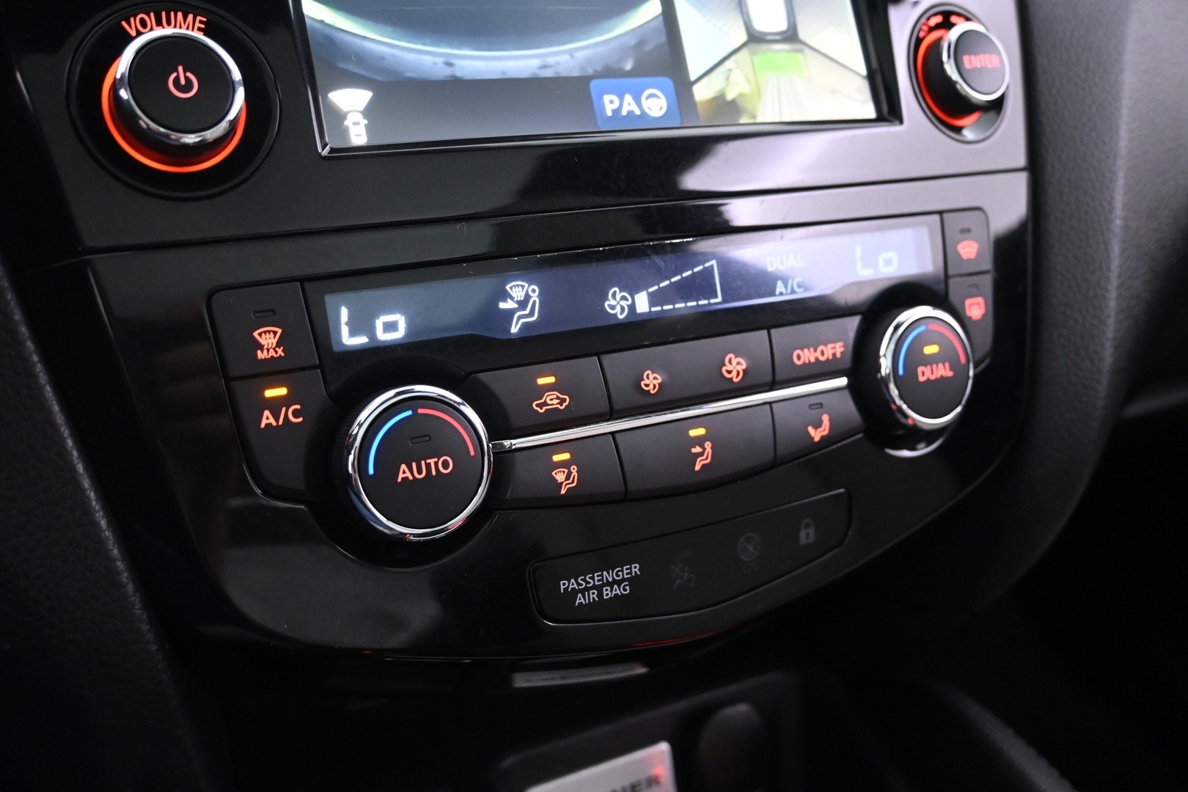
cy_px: 396
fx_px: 1114
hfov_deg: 56.1
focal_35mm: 34
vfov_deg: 39.1
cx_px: 594
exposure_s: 1/15
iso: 3200
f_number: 4
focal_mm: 22.5
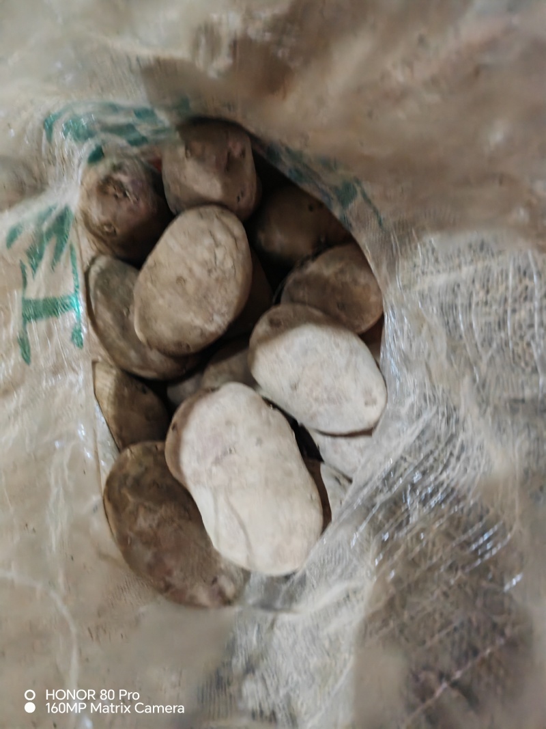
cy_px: 364
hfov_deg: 51.3
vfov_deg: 65.3
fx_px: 568
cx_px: 273
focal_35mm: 27
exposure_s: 1/25
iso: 8000
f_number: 1.8
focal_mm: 6.14
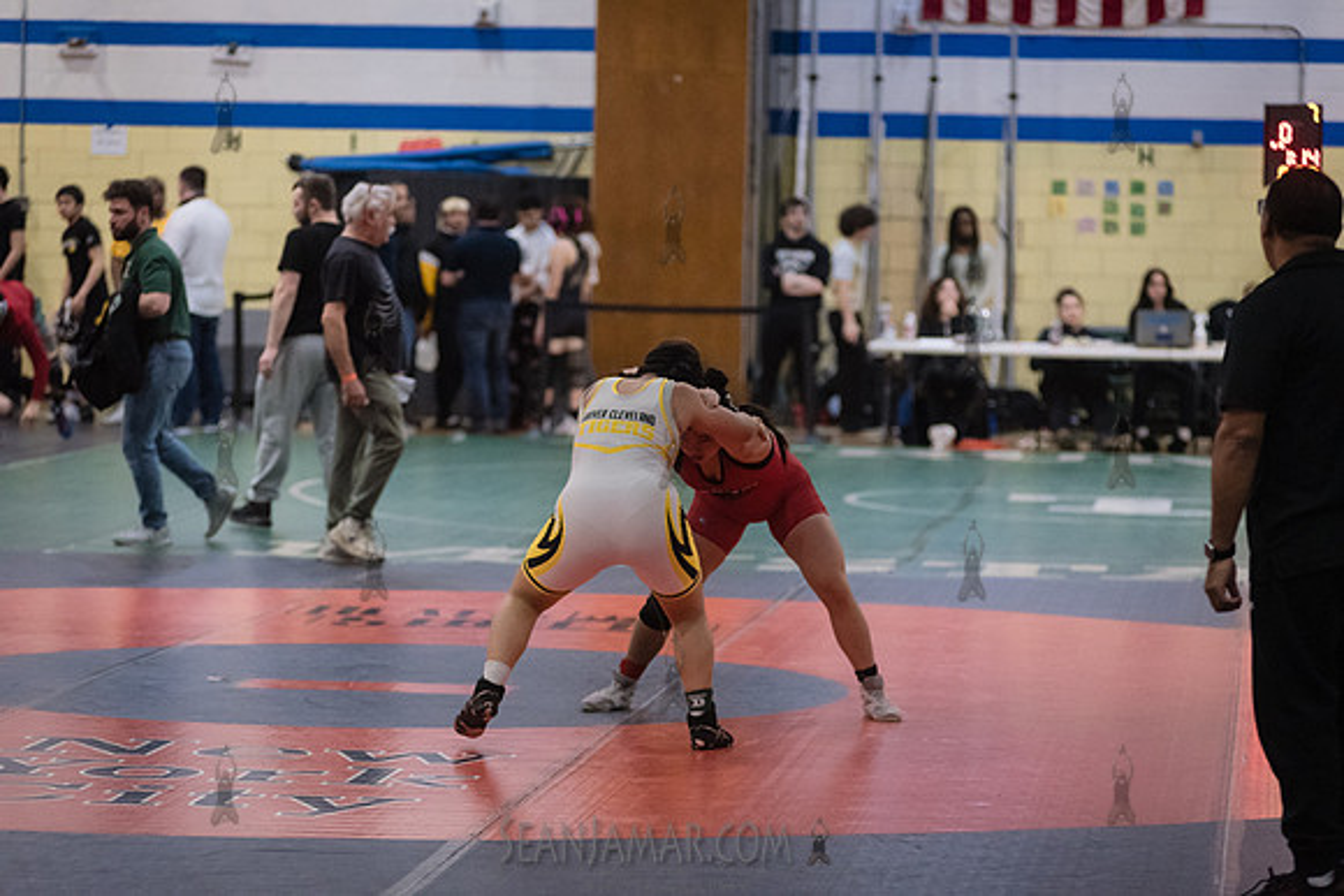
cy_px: 448
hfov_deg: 15.2
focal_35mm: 135
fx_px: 5041
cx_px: 672
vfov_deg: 10.2
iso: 8000
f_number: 3.5
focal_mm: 135
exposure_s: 1/640
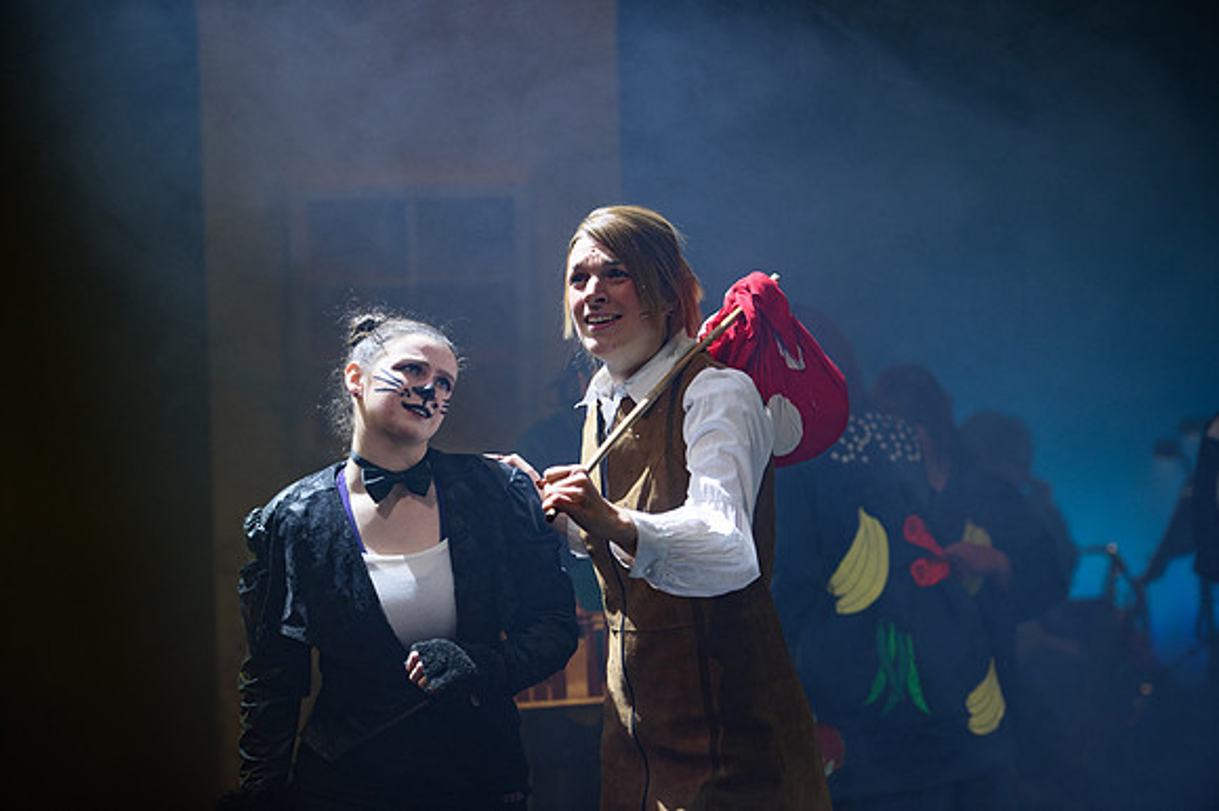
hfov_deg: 19.5
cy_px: 406
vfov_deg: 13.0
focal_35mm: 105
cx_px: 610
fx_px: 3553
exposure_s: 1/160
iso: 800
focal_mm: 105
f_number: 2.8
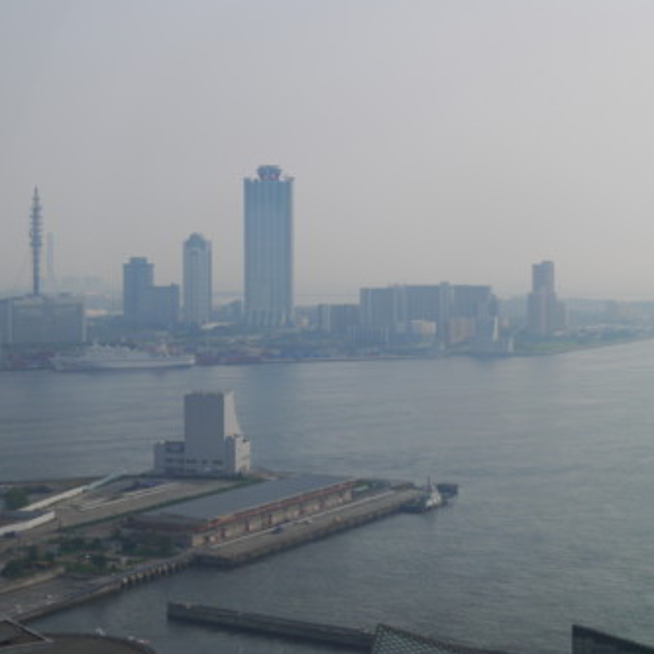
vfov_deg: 23.3
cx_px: 330
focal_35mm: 74
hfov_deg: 23.4
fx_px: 1582
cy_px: 249
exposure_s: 1/500
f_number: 11
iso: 160
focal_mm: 31
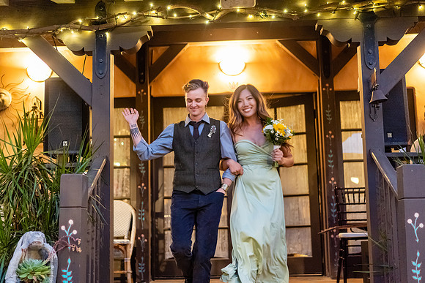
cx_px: 212
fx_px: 649
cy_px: 142
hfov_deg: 36.2
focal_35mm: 55
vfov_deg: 24.6
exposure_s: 1/200
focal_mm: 55
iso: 2500
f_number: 1.8
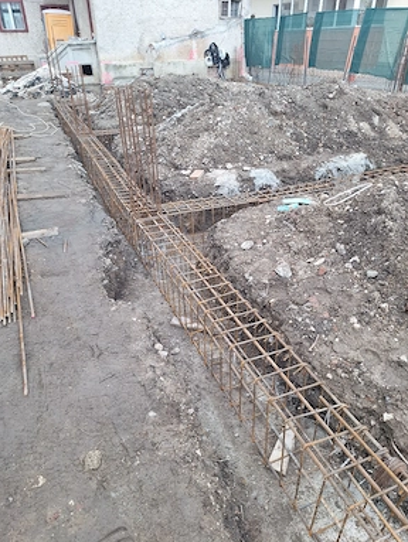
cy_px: 282
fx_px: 377
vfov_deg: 71.5
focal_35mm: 24
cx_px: 198
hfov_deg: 56.9
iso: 25
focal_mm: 5.54
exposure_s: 1/50
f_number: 1.8
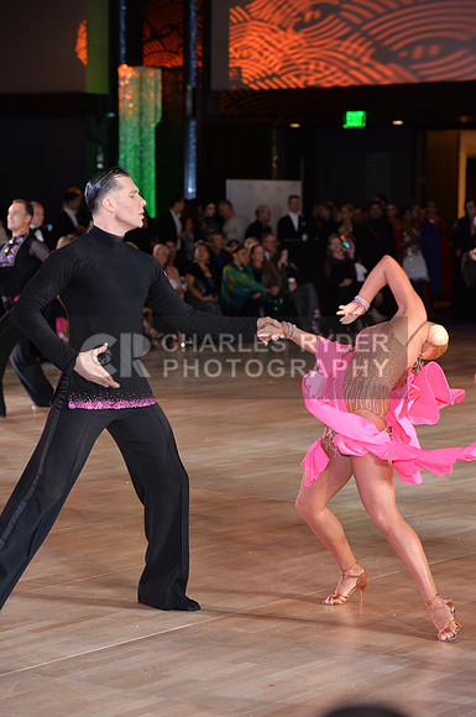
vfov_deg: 19.5
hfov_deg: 13.0
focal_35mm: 105
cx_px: 238
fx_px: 2089
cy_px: 358
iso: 2000
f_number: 5
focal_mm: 105
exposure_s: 1/250
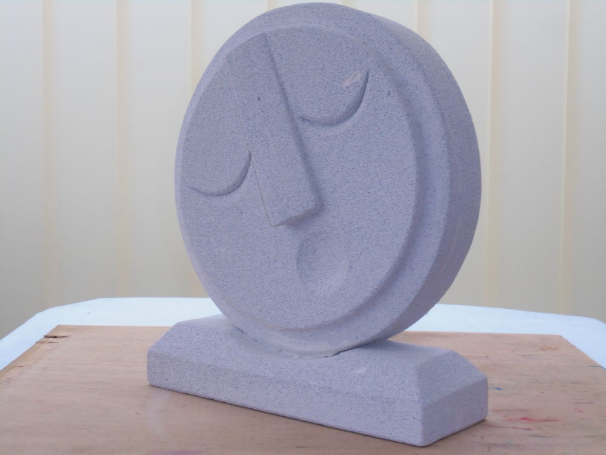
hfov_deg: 34.3
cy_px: 228
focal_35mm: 56
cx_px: 303
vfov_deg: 26.1
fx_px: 980
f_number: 5.2
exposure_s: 1/60
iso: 160
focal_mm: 10.1
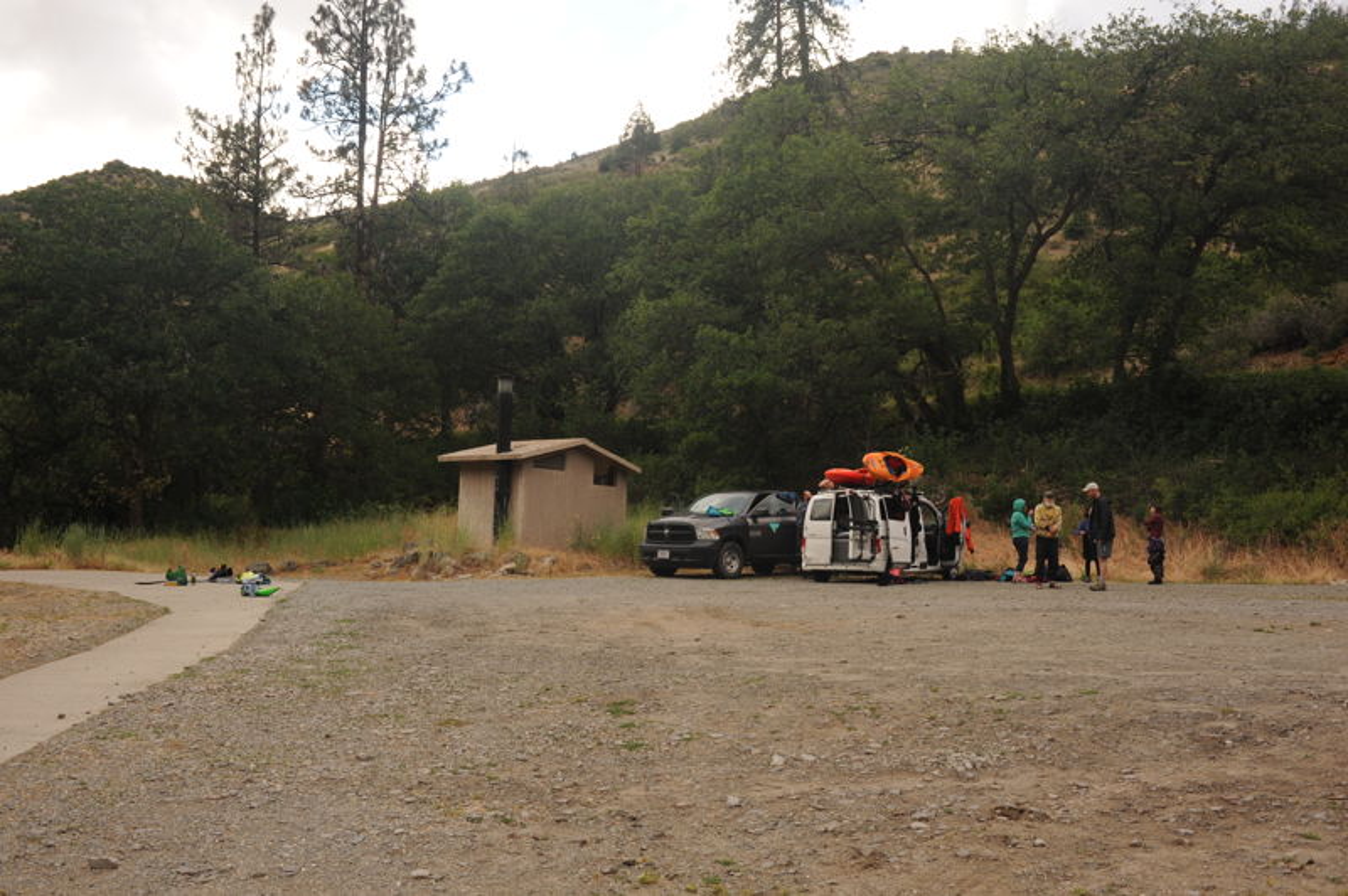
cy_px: 448
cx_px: 674
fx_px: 1309
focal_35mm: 35
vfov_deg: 37.8
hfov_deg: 54.5
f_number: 9
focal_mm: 35
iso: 250
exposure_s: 1/160
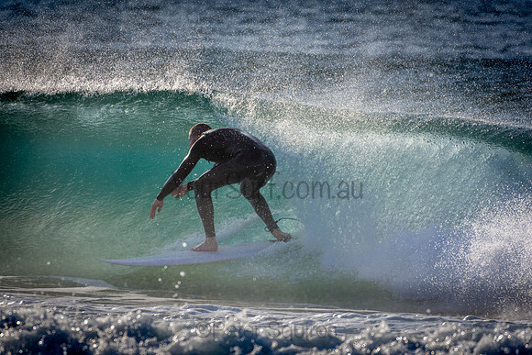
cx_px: 266
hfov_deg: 2.7
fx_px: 11085
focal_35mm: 750
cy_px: 178
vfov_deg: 1.8
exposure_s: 1/2000
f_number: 5.6
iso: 400
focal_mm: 500
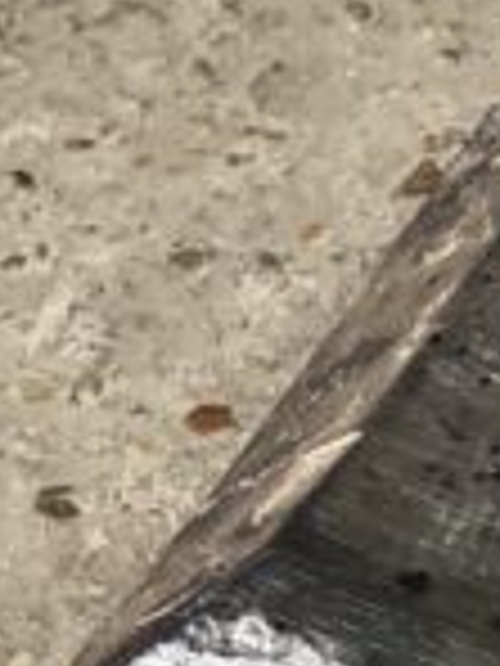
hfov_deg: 4.1
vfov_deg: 5.3
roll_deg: +2.5
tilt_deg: -33.4
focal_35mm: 361
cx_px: 635
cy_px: -932
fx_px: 6952
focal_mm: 6
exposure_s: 1/33
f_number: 2.4
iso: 80
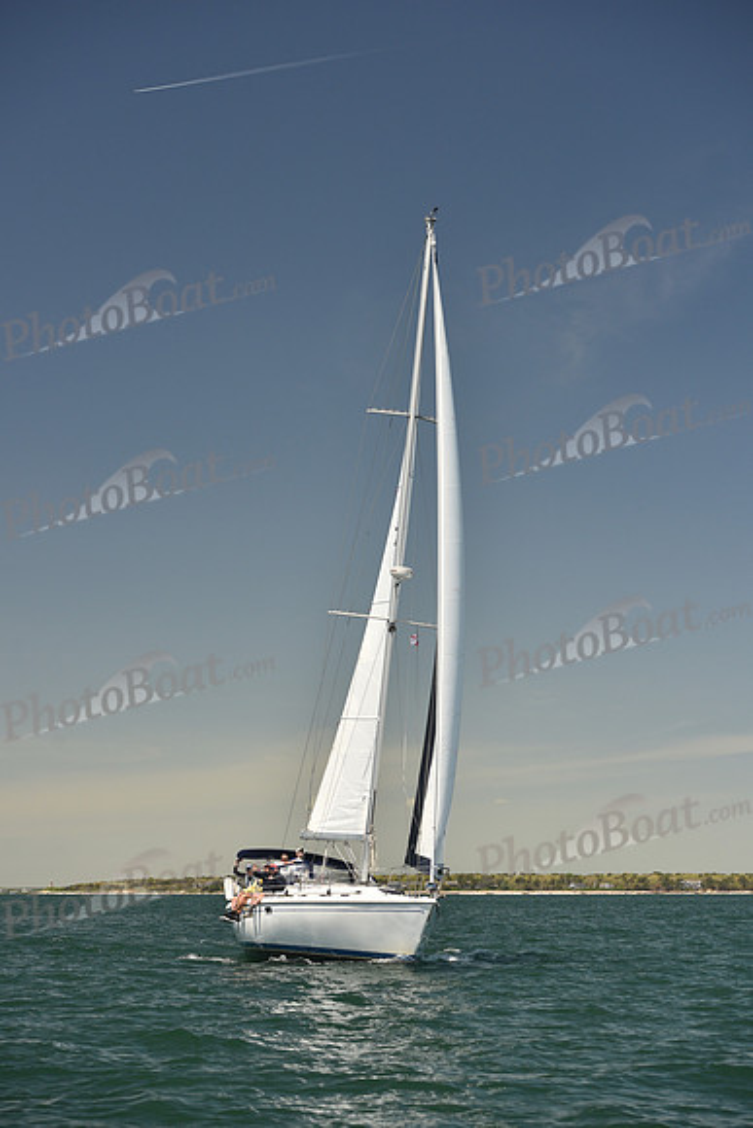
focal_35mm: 70
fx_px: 2195
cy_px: 564
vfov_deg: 28.8
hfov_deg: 19.5
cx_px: 376
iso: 250
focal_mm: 70
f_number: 5.6
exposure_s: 1/800
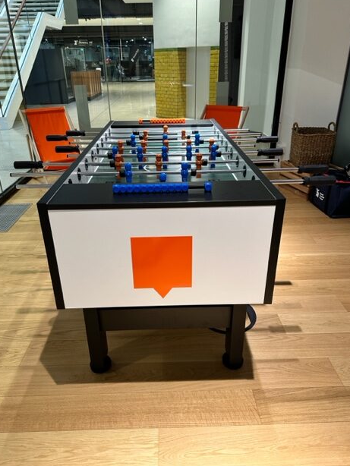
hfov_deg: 54.9
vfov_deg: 69.4
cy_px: 227
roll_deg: +0.9
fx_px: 337
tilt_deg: -25.5
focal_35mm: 25
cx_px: 173
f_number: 1.78
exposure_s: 1/50
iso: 200
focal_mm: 6.86
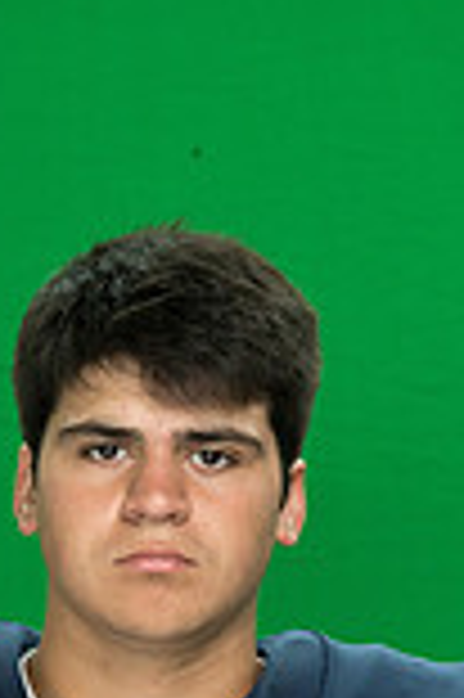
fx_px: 8428
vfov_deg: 4.7
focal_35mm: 435
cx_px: 104
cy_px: 653
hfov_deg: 3.2
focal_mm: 150
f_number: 8
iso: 6400
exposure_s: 1/100
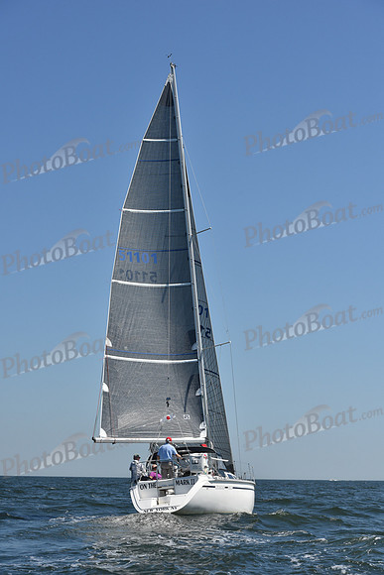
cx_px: 192
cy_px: 288
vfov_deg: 28.8
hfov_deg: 19.5
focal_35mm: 70
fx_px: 1119
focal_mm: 70
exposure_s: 1/1250
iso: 250
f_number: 8
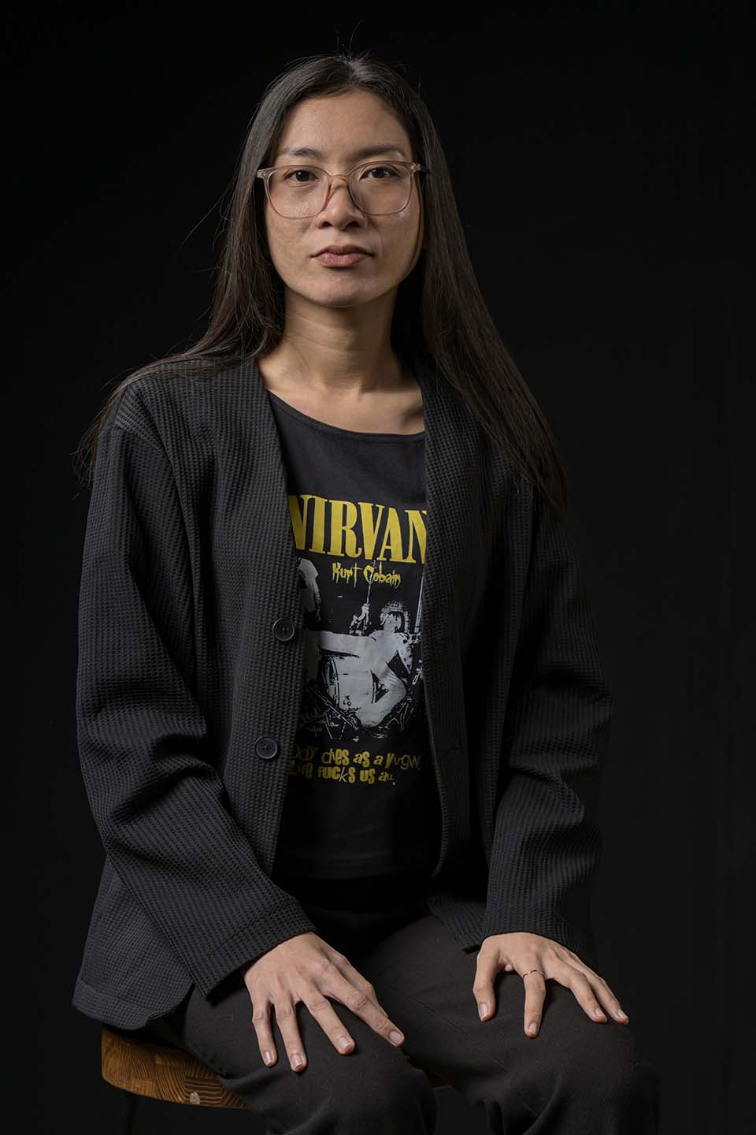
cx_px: 378
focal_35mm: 85
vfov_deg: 23.9
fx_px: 2677
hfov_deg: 16.1
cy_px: 568
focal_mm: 85
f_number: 7.1
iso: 320
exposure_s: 1/200
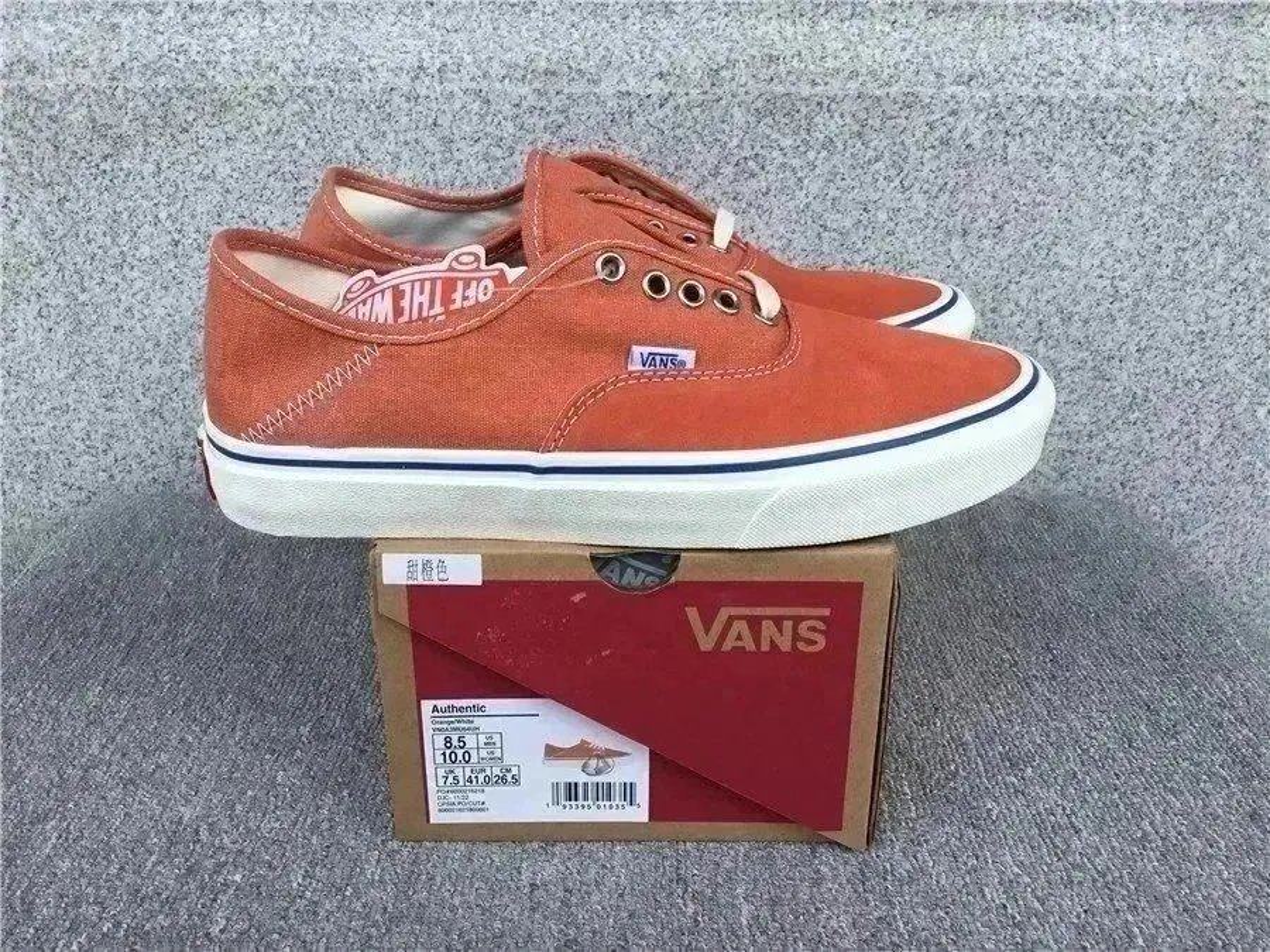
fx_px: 1137
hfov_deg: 58.4
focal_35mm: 31
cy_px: 476
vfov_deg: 45.4
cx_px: 635
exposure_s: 1/330
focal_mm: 3.3
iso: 25
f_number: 2.4
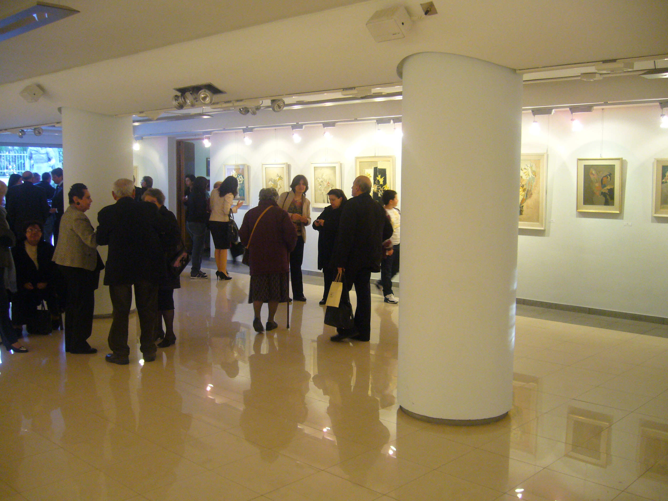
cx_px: 334
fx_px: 675
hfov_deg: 52.6
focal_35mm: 35
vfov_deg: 40.7
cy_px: 250
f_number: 2.8
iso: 200
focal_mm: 5.8
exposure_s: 1/13
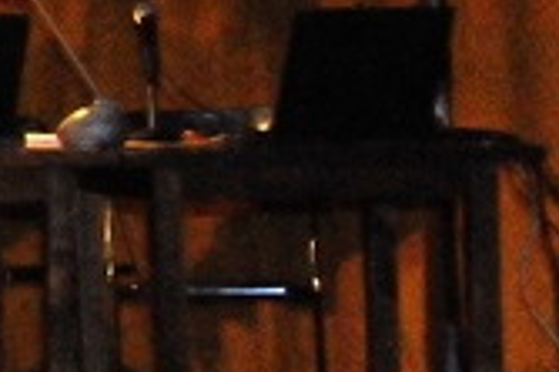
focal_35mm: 289
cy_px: -280
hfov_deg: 6.7
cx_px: -880
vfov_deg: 4.7
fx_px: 4483
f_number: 8
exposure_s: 1/60
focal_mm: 32
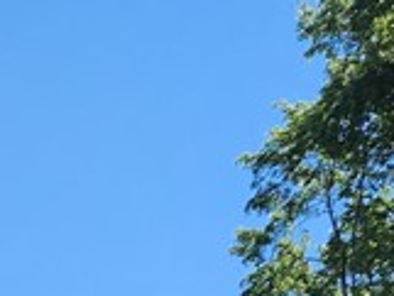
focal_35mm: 146
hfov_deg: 12.6
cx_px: -255
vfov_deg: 8.7
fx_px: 1663
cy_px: 839
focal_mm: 6.4
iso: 12
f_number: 1.8
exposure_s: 1/730
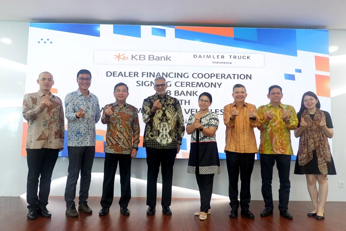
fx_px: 279
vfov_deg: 45.0
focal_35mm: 29
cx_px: 173
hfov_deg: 63.7
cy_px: 116
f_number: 3.8
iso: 800
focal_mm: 19.2
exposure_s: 1/40
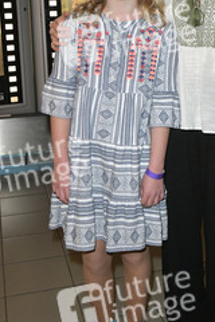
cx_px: 165
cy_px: 102
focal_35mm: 60
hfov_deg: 22.4
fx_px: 537
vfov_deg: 33.1
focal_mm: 36
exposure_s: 1/250
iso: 2500
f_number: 6.3
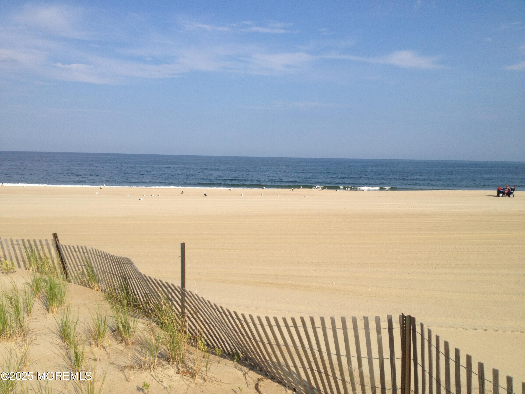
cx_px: 262
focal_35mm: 35
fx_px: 531
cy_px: 197
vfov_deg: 40.7
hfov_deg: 52.6
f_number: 2.4
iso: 64
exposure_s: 1/2404
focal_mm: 4.28
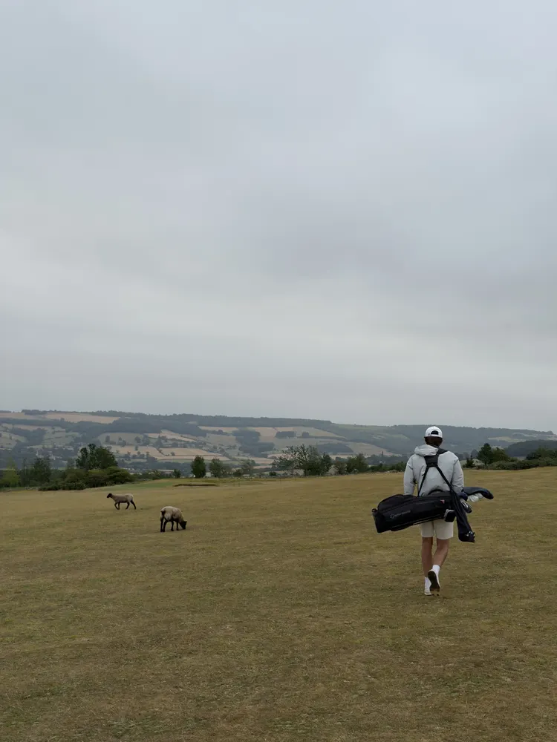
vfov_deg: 39.7
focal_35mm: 48
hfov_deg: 30.3
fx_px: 1030
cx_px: 278
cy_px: 371
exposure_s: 1/1715
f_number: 1.78
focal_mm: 6.76
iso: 64
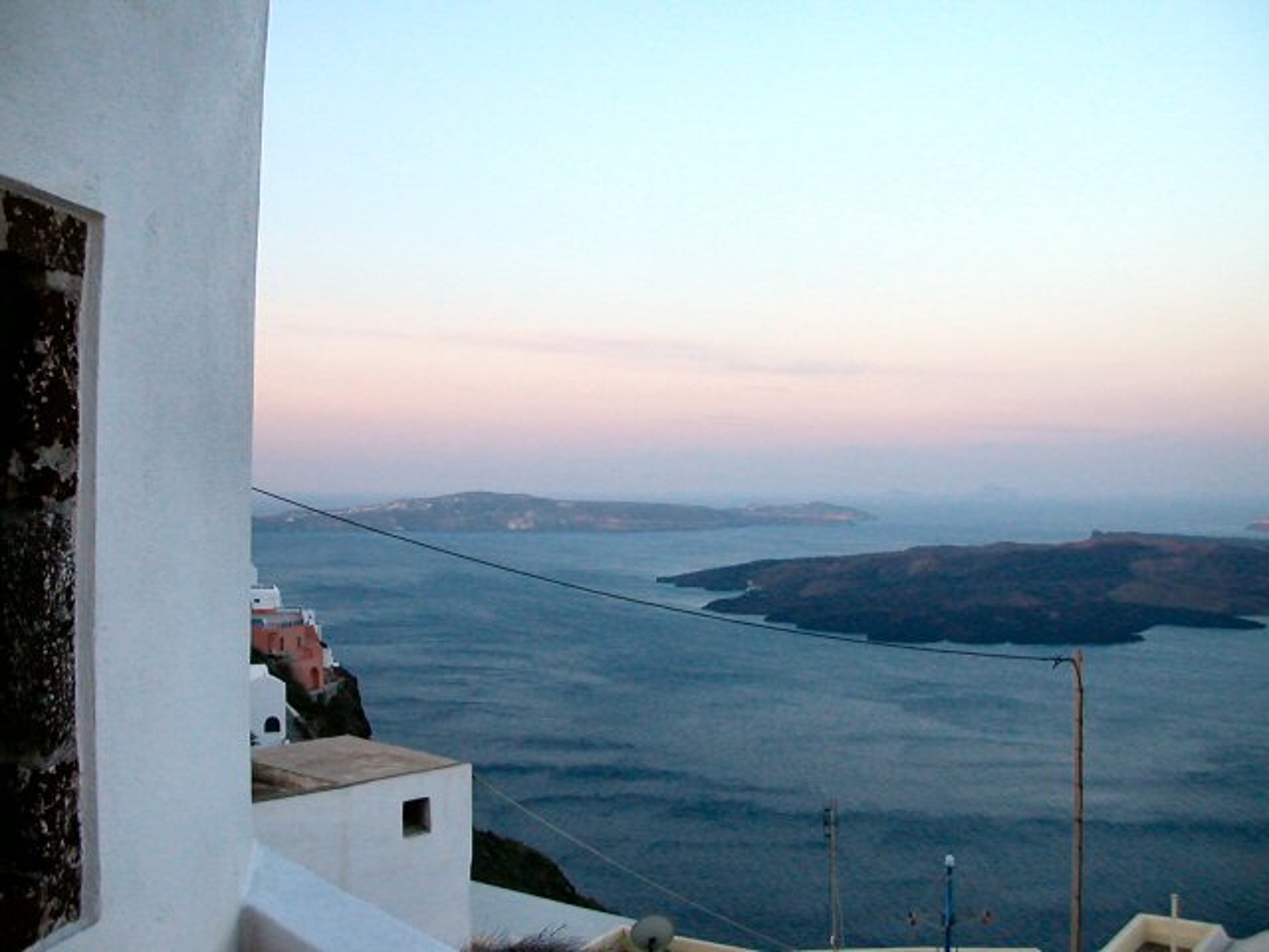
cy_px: 476
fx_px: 1356
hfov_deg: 50.1
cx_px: 634
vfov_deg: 38.7
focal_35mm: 37
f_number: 2.7
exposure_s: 1/127
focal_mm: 5.6
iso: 100
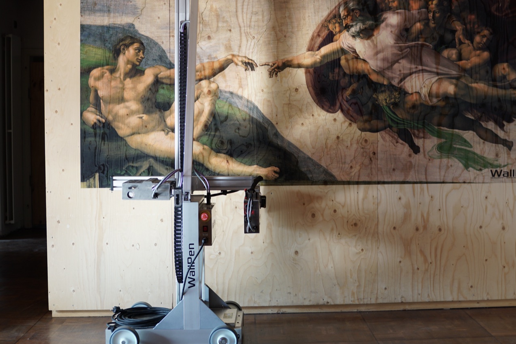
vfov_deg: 25.5
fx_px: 760
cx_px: 305
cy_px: 144
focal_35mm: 53
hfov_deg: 37.4
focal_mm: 28
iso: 200
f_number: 2.8
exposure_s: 1/50
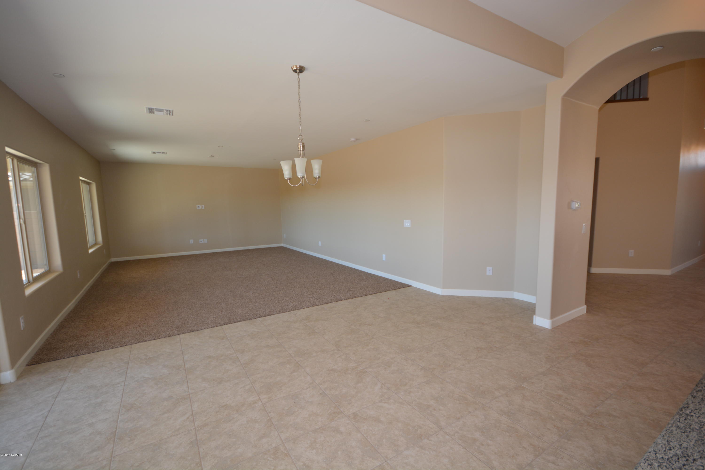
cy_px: 235
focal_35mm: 15
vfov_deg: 77.3
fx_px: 294
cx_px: 352
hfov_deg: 100.4
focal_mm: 10
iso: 250
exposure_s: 1/60
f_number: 4
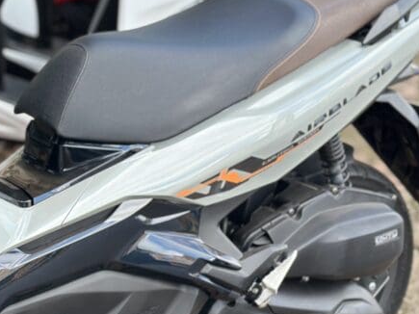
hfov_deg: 17.0
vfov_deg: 13.1
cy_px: 197
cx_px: -9
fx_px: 1367
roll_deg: -2.6
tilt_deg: -16.0
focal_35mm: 113
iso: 80
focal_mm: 6.86
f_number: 1.78
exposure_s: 1/249
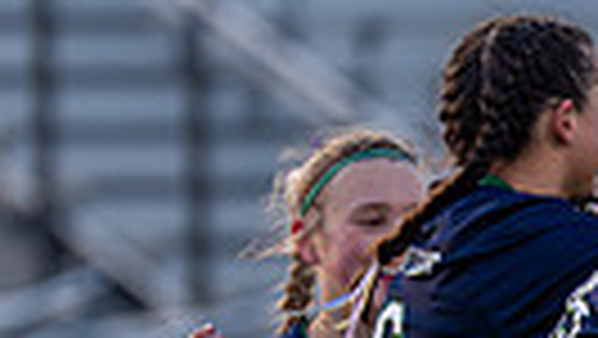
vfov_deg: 1.0
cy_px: 617
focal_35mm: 1241
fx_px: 19690
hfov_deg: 1.7
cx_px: 658
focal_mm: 200
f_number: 2.8
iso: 800
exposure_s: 1/1250
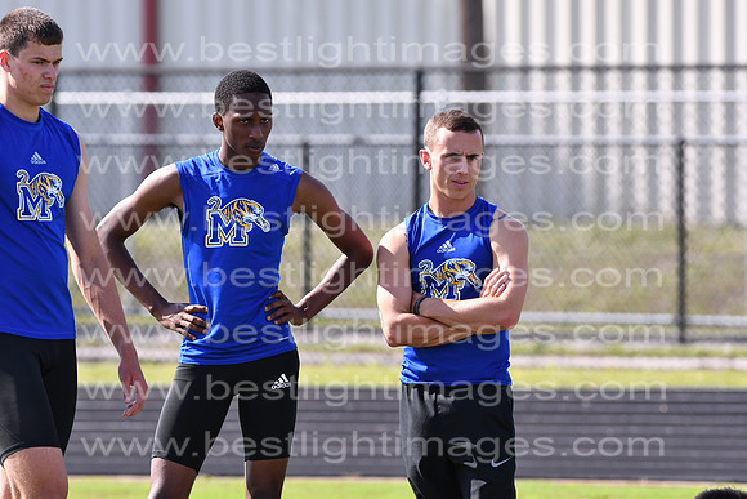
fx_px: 9339
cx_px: 374
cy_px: 250
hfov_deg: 4.6
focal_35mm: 450
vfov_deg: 3.1
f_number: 5.6
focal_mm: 300
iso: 400
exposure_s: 1/1250
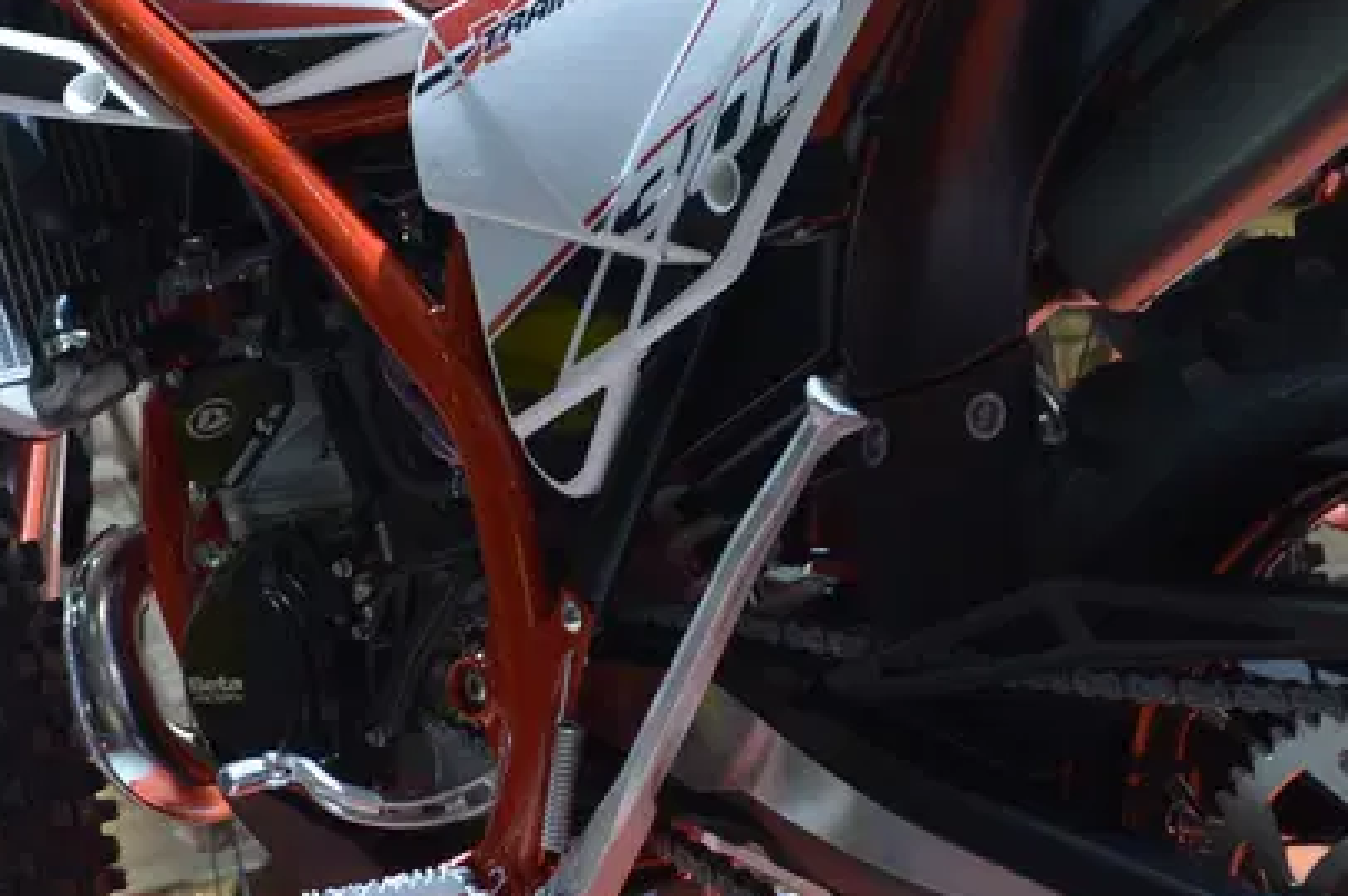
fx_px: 4415
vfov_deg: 11.6
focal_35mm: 118
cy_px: 410
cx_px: 616
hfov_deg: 17.4
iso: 800
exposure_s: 1/125
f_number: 5
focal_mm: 40
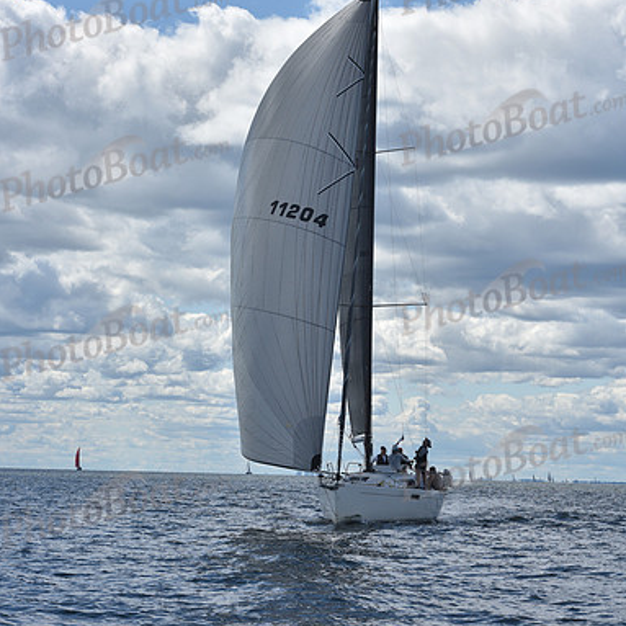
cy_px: 232
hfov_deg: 15.0
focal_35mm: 116
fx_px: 2373
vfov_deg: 15.0
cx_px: 315
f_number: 11
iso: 250
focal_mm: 90
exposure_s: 1/800
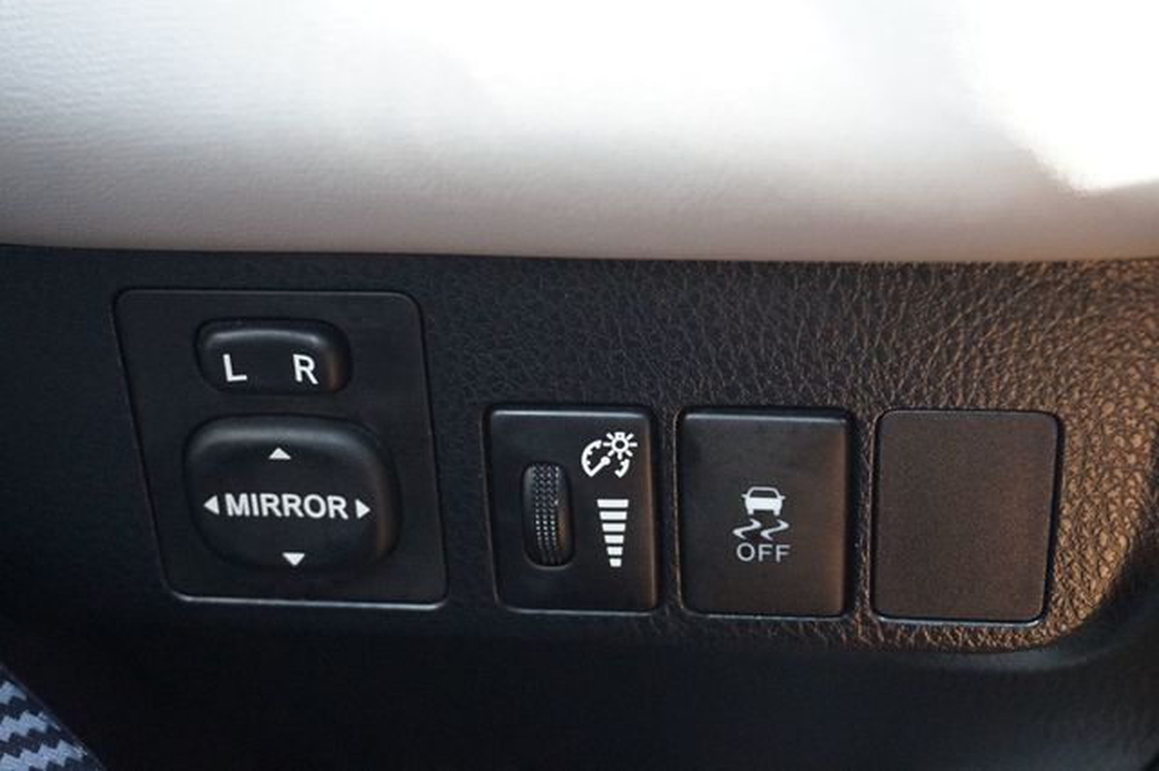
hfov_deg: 34.2
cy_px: 386
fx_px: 1882
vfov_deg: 23.2
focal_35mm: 58
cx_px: 580
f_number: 5.6
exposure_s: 1/60
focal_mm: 39
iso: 3200
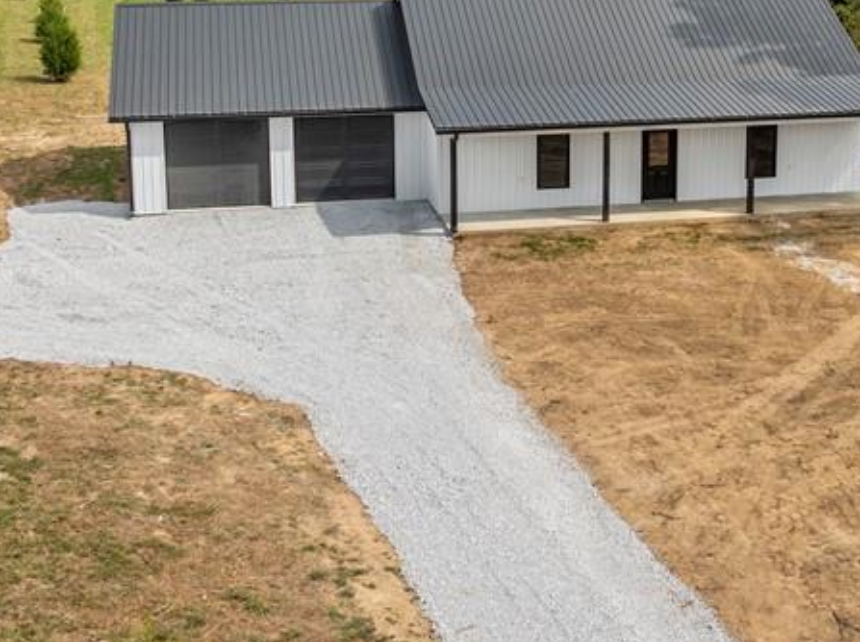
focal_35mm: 55
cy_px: 113
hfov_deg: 34.8
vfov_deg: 25.9
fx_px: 1365
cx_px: 544
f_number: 2.8
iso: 100
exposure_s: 1/1000
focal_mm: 12.29
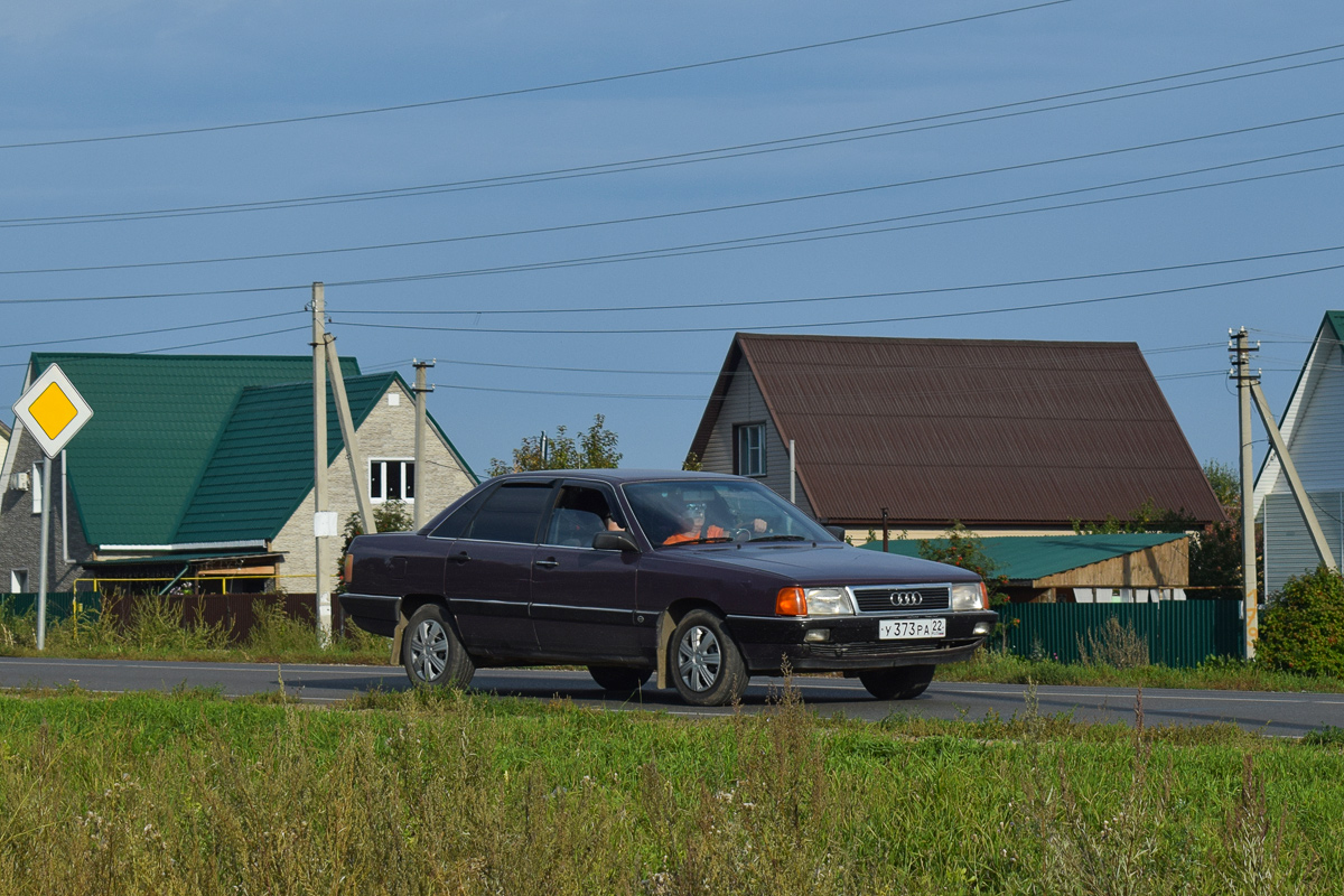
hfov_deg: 24.6
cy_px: 448
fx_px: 3080
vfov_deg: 16.6
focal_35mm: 82
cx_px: 672
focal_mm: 55
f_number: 7.1
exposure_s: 1/1250
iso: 200
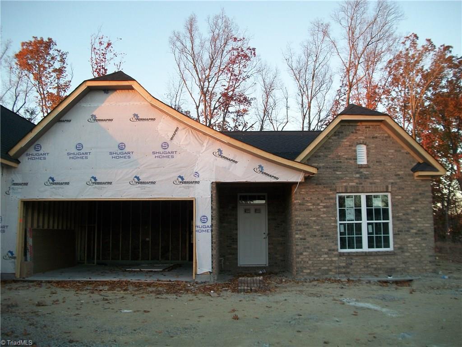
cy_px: 174
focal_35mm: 32
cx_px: 231
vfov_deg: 44.2
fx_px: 427
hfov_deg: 56.8
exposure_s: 1/60
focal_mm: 5.7
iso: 80
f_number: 2.9
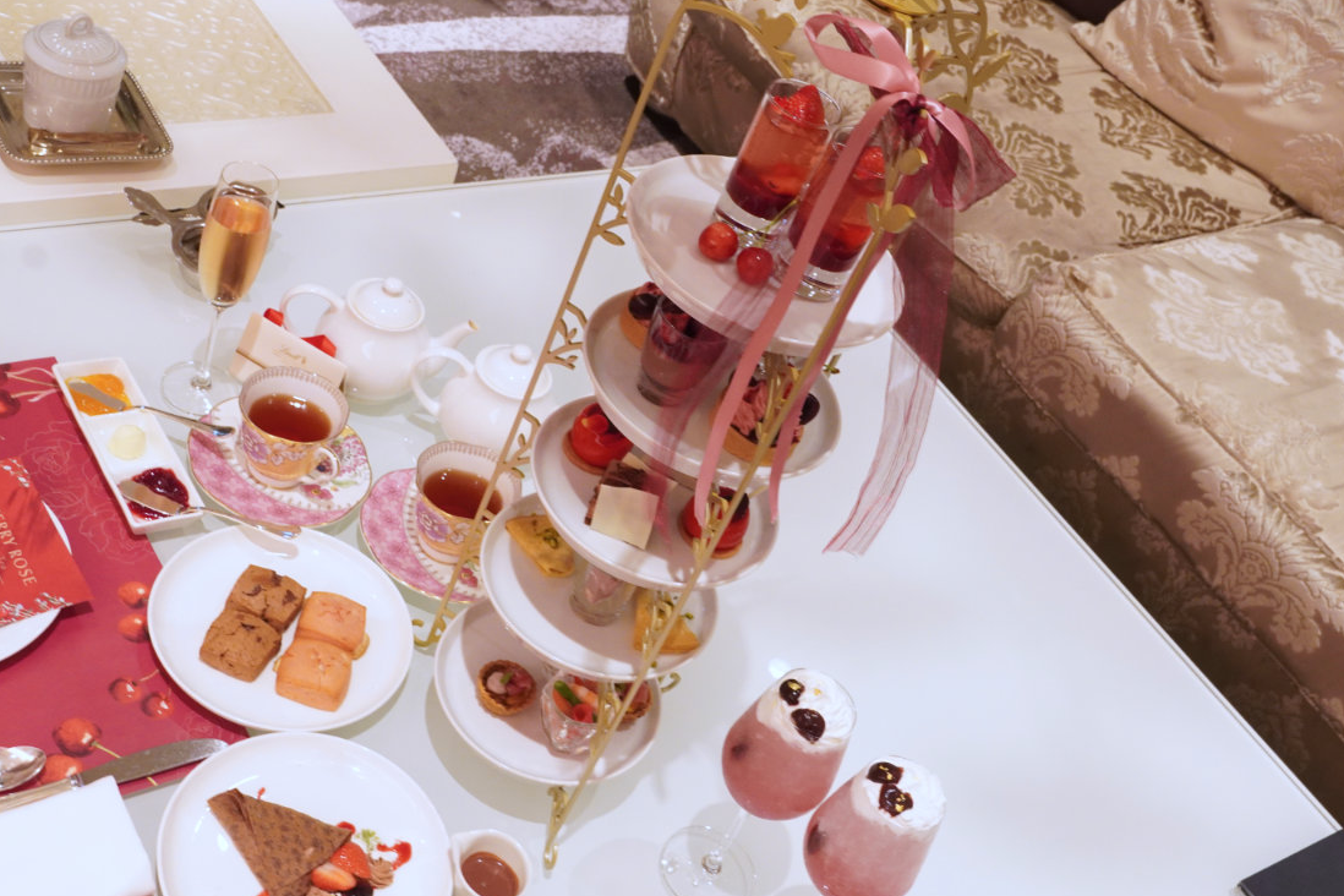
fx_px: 1775
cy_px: 415
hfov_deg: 41.5
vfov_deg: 28.3
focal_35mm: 48
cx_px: 634
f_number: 9
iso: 1600
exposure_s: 1/5
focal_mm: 29
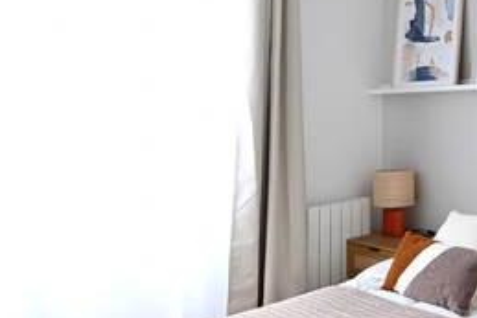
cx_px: 457
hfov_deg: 45.3
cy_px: 135
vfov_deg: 35.9
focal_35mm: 37
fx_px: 491
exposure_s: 1/2.5
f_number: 11
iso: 100
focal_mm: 16
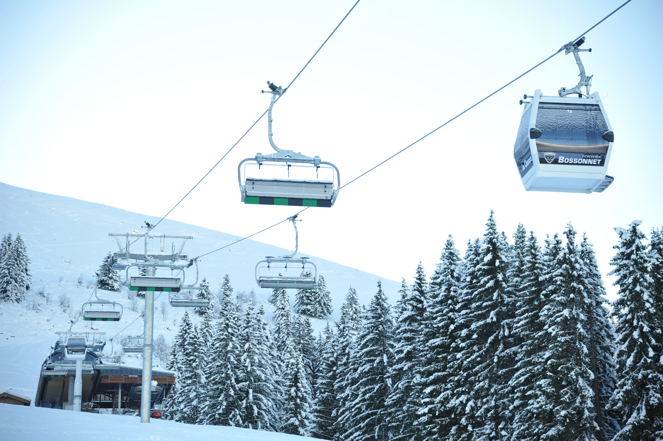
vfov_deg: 13.9
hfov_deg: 20.8
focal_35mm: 98
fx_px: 1804
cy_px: 220
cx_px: 332
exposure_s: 1/250
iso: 200
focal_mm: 98
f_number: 4.5
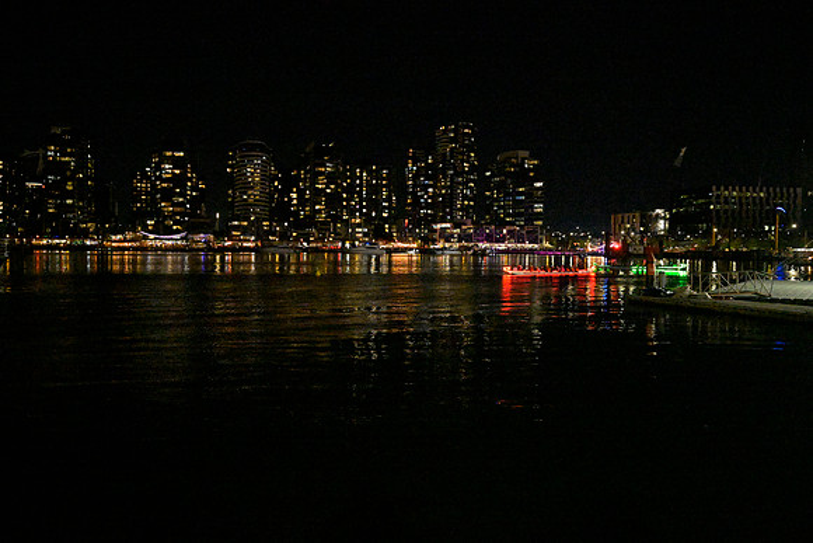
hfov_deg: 61.9
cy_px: 272
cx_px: 406
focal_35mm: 30
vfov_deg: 43.6
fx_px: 678
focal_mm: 30
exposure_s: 1/200
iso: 25600
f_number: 4
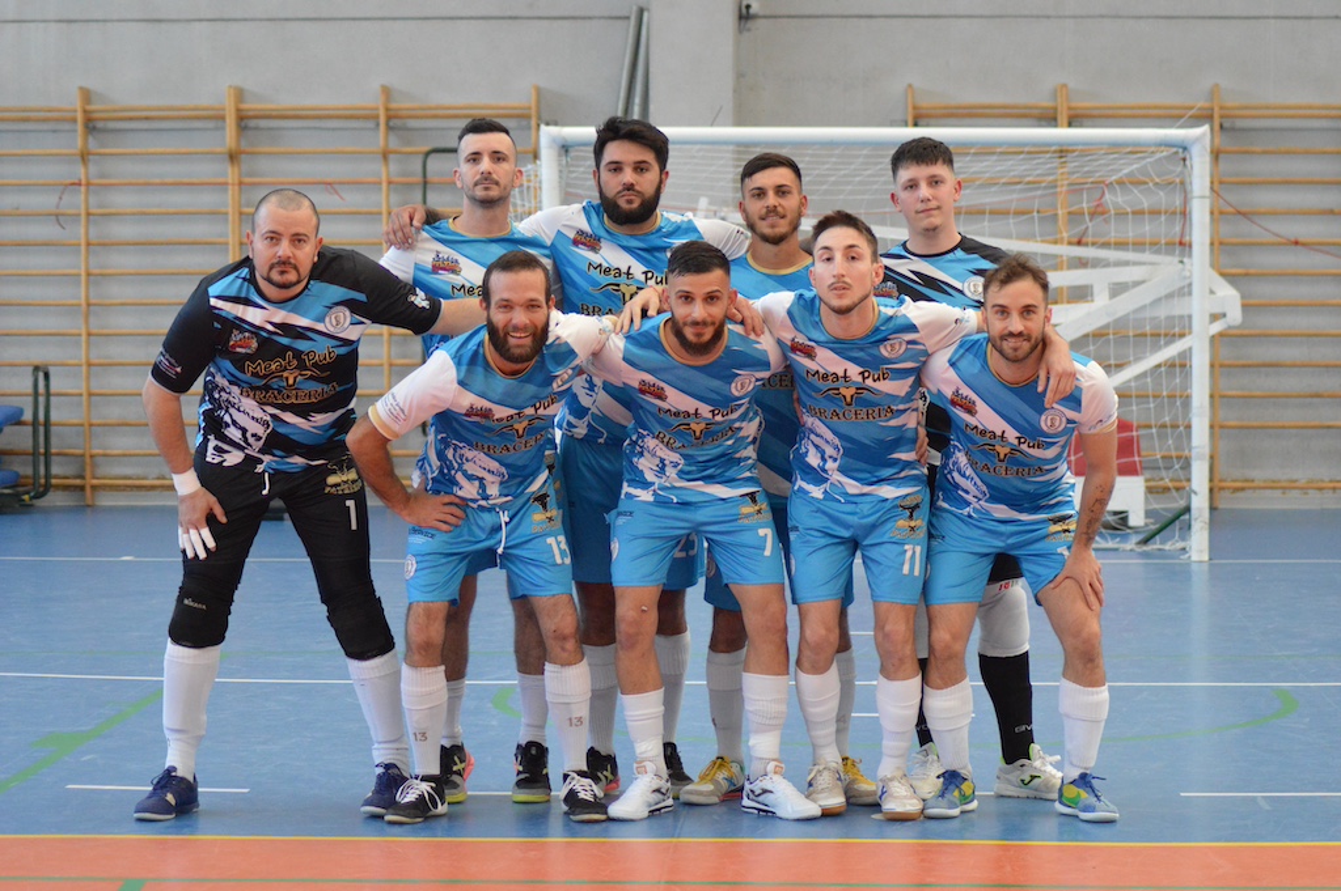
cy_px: 446
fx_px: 3908
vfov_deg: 13.0
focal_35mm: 105
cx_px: 670
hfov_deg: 19.5
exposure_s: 1/500
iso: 2800
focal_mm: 70
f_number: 4
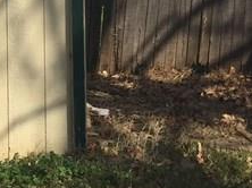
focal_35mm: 134
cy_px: -75
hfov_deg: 13.8
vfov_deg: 10.7
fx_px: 974
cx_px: -135
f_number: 2.2
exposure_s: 1/1647
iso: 32
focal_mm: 4.15
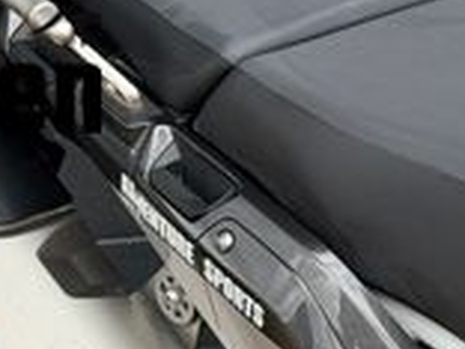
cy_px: 650
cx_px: 674
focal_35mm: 197
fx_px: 2646
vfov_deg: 7.3
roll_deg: +3.4
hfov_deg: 9.8
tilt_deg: -25.3
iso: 64
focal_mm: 6.76
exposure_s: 1/810
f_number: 1.78
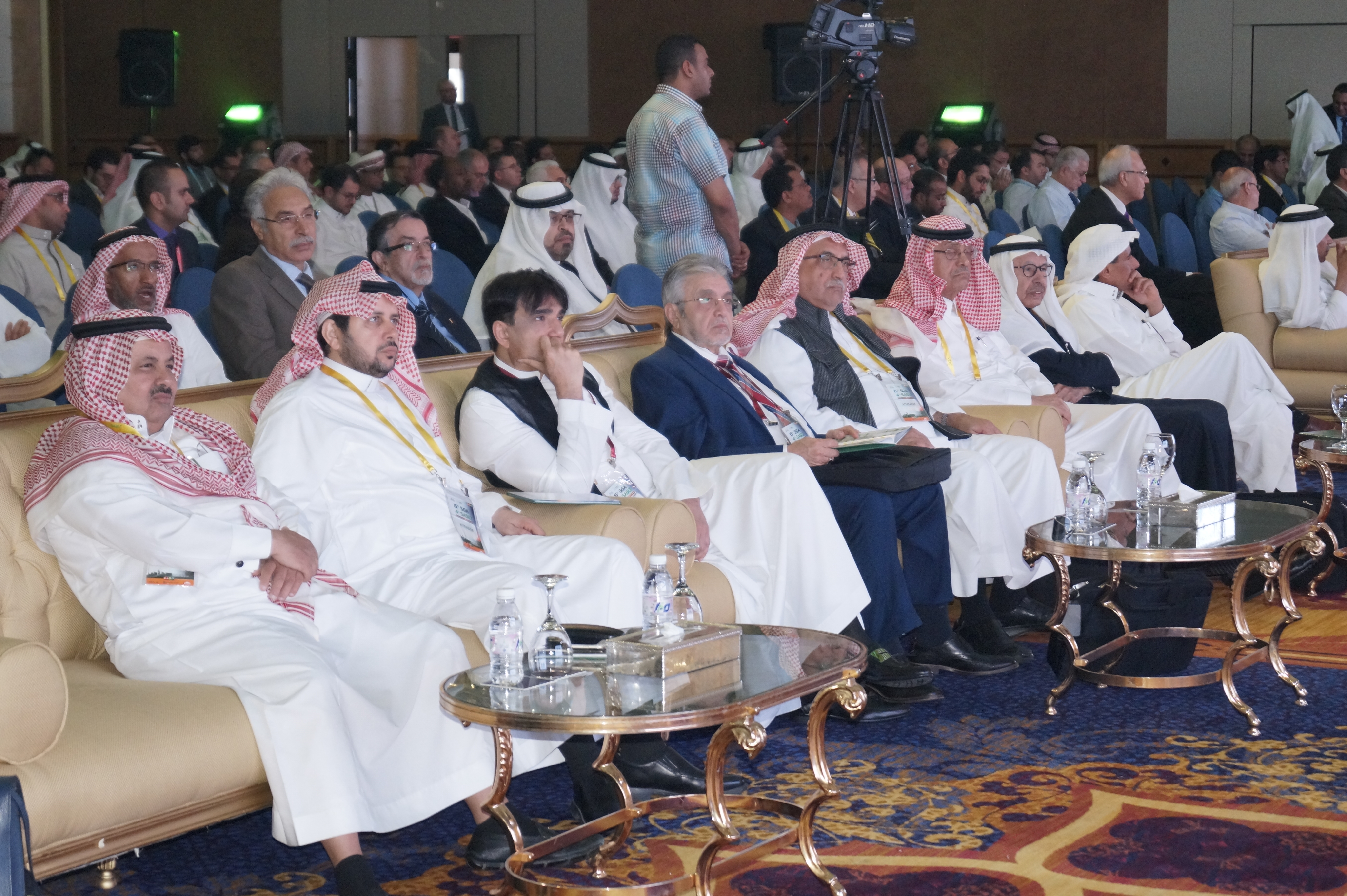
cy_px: 448
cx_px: 674
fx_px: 3085
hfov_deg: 24.6
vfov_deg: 16.5
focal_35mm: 82
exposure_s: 1/100
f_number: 5.6
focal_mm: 55
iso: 1600
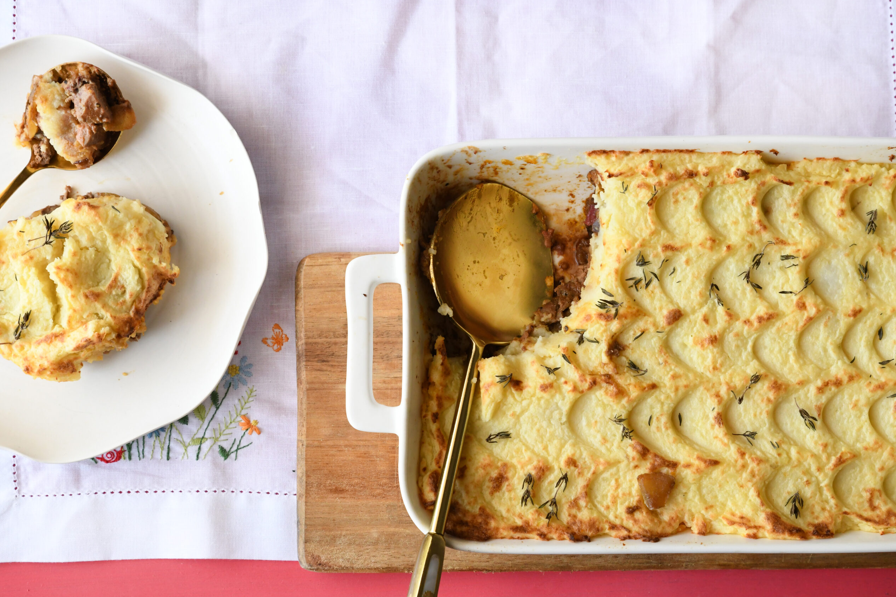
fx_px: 1966
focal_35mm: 79
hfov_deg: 25.7
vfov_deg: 17.3
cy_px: 297
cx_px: 445
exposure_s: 1/160
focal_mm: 52
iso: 1250
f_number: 6.3
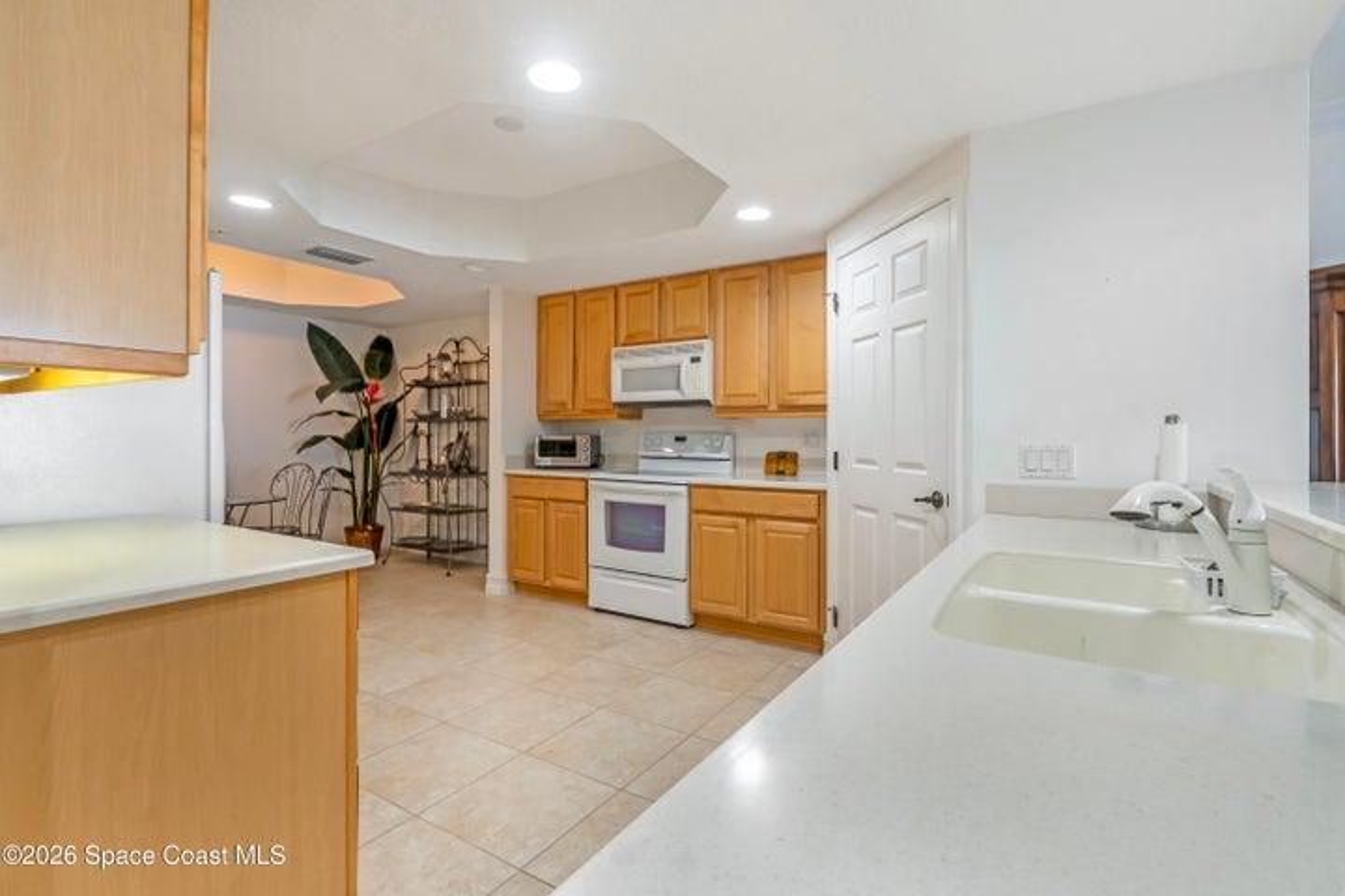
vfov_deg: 72.1
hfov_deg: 95.0
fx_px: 616
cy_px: 448
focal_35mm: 16
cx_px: 672
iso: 250
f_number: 9
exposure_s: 1/125
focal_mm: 11
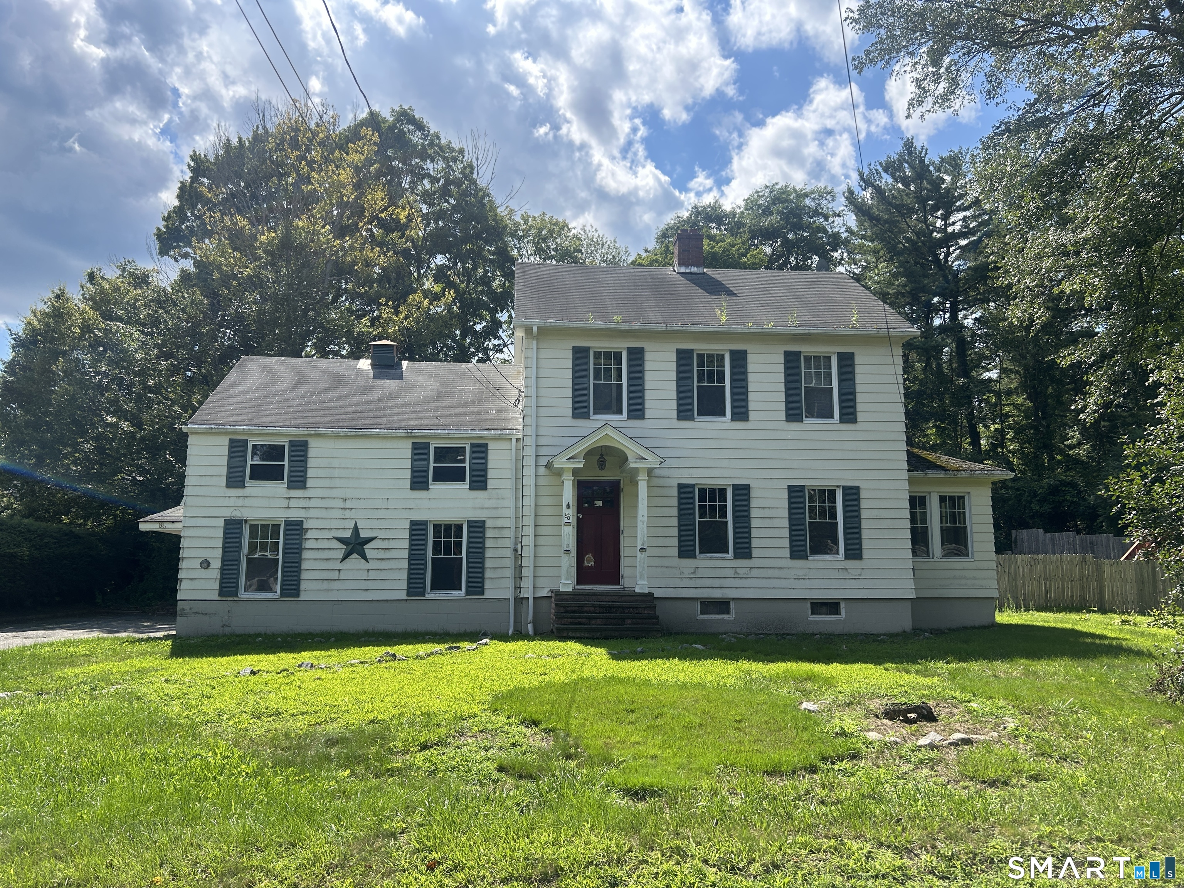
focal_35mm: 26
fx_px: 889
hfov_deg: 67.3
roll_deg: +2.5
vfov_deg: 53.1
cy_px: 444
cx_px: 592
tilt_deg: +9.1
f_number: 1.5
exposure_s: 1/2841
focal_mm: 5.7
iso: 50
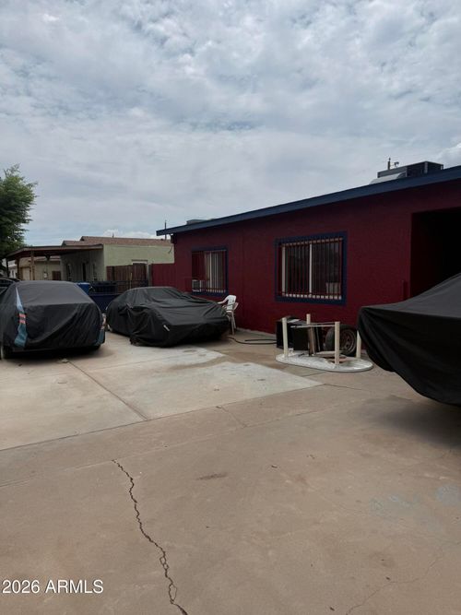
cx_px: 230
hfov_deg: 56.8
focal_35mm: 24
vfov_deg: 71.6
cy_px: 308
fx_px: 426
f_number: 1.78
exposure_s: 1/10309
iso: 80
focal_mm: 6.76
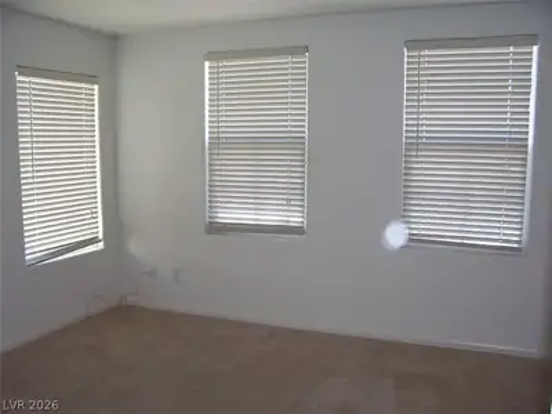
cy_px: 207
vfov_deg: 41.8
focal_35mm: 34
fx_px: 542
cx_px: 276
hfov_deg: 54.0
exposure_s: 1/60
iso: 80
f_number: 2.7
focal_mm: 5.6
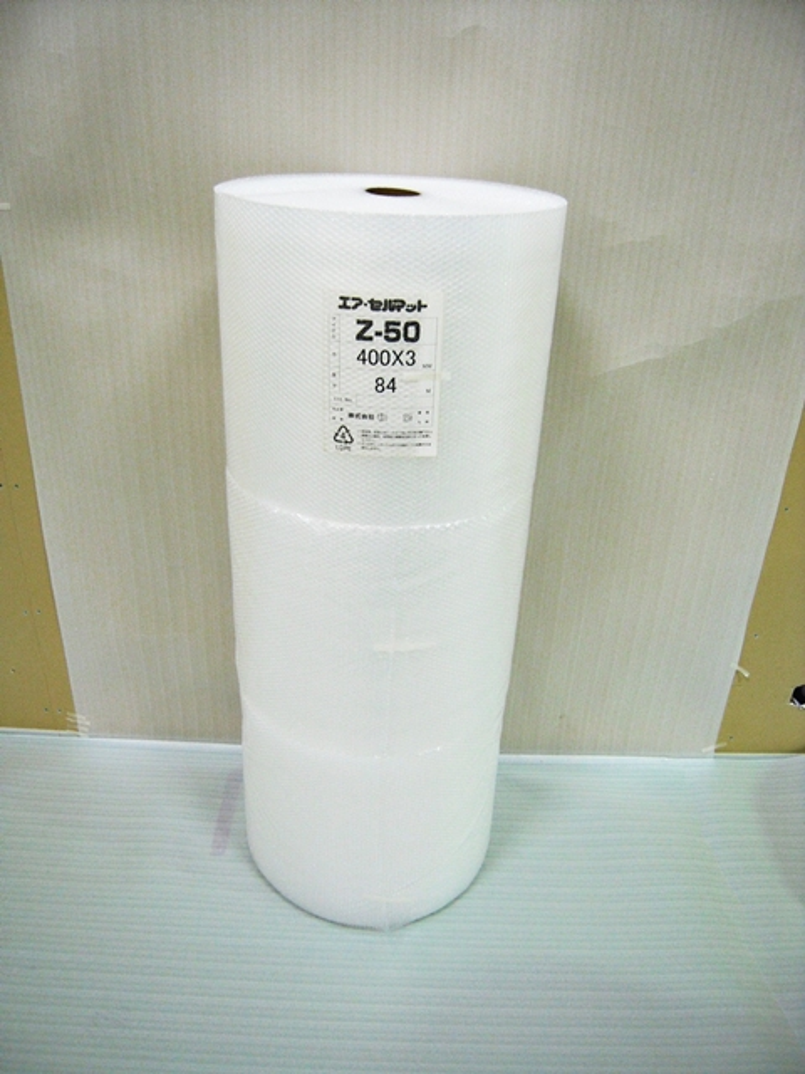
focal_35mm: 28
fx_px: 868
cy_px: 537
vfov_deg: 63.4
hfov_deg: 49.7
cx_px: 402
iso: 200
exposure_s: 1/30
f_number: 2.7
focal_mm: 5
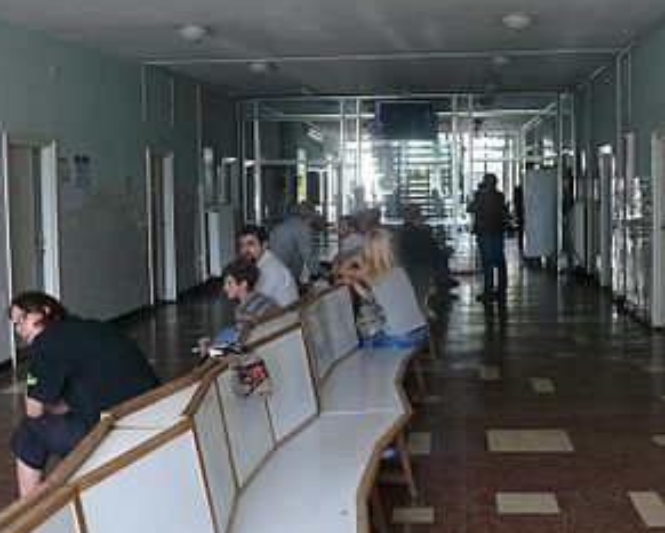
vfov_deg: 32.1
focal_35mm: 47
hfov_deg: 39.5
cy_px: 245
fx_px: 925
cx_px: 375
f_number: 2.8
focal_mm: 7.4
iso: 100
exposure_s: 1/40
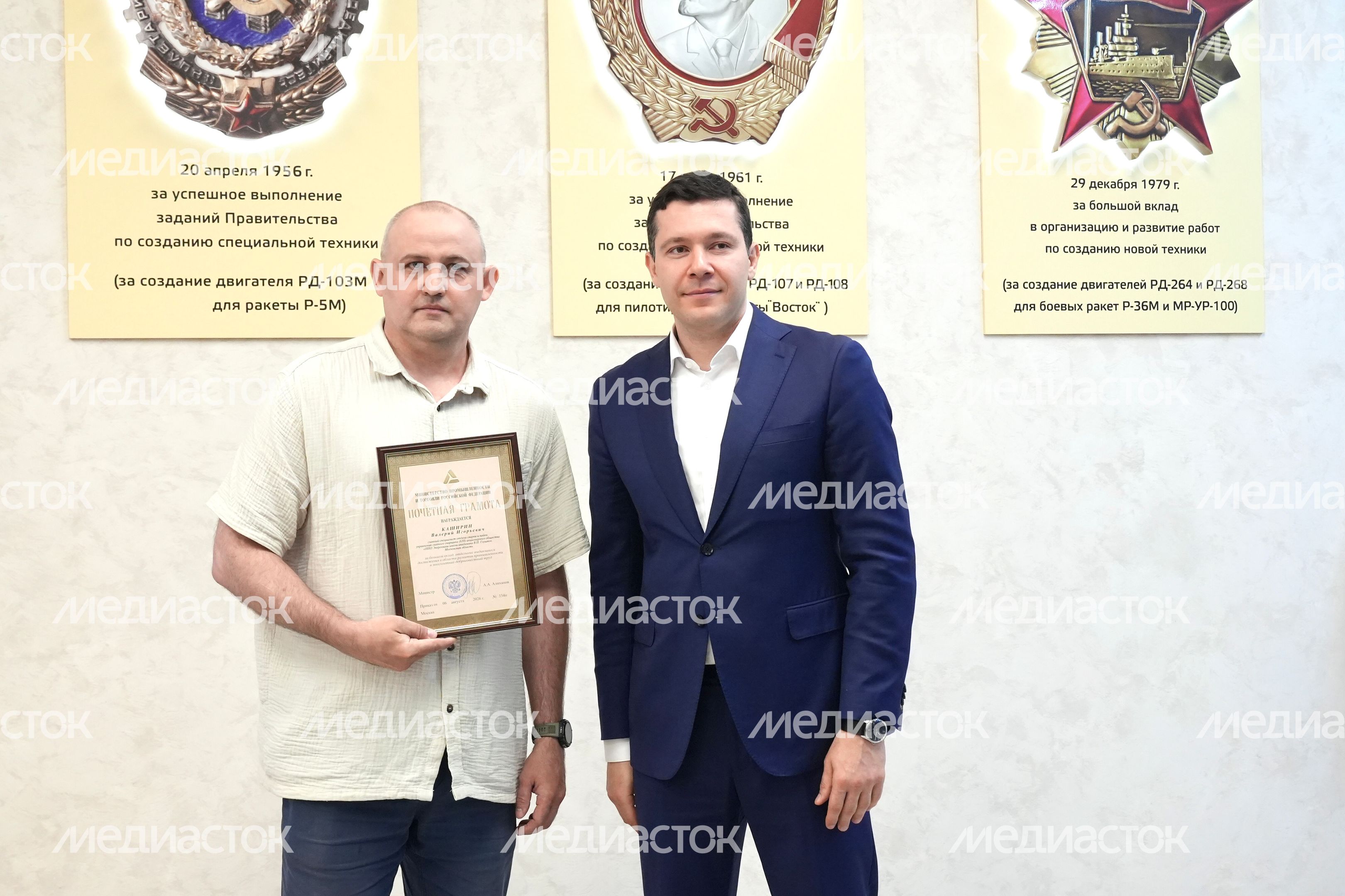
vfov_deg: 28.1
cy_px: 448
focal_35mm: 48
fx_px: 1793
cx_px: 672
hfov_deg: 41.1
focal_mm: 32
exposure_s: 1/160
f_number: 5.6
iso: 3200
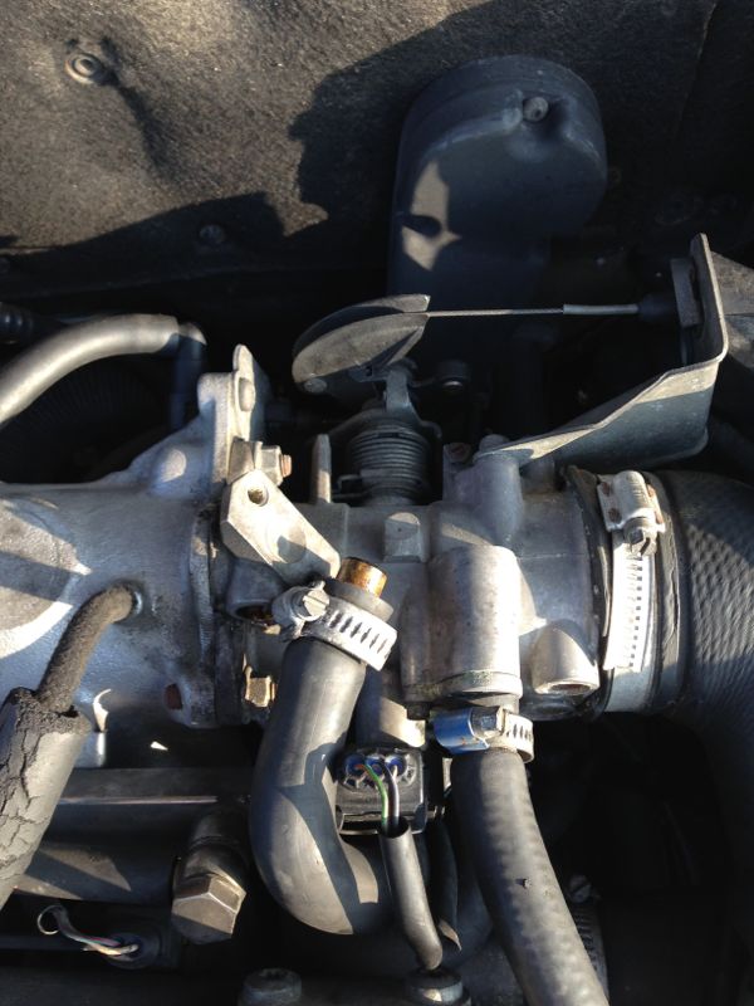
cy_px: 503
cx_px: 377
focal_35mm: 33
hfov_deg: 42.9
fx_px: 958
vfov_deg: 55.4
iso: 50
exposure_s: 1/137
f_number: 2.4
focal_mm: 4.12
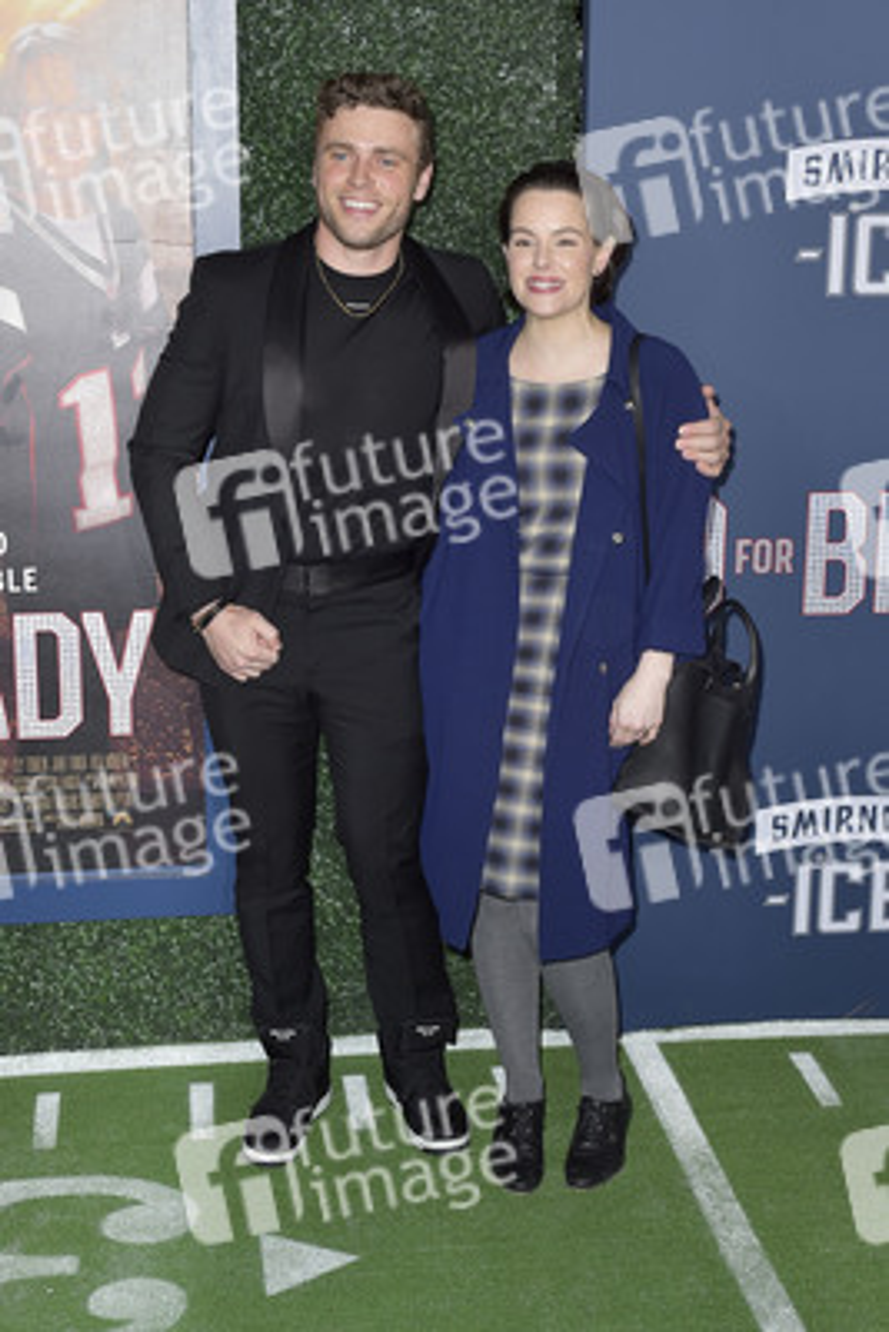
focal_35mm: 44
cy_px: 666
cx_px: 444
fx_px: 1628
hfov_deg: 30.5
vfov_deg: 44.5
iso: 500
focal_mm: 44
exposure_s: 1/250
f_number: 6.3
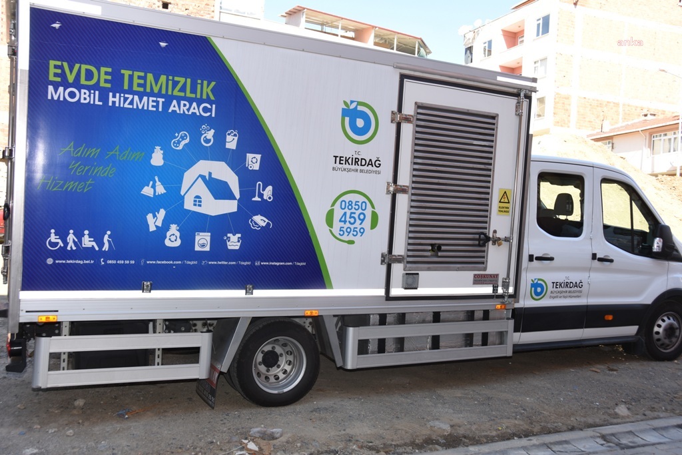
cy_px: 228
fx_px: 625
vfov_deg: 40.0
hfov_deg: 57.2
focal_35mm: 33
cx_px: 341
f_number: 5.6
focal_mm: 22
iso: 100
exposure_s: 1/125
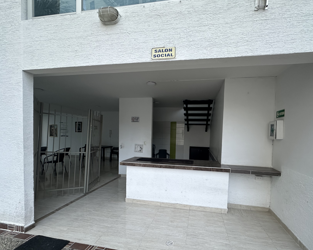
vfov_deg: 76.6
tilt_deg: -5.5
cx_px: 170
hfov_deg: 89.4
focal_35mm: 17
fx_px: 157
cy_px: 140
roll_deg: -2.5
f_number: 2.2
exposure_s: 1/99
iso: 200
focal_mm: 2.22
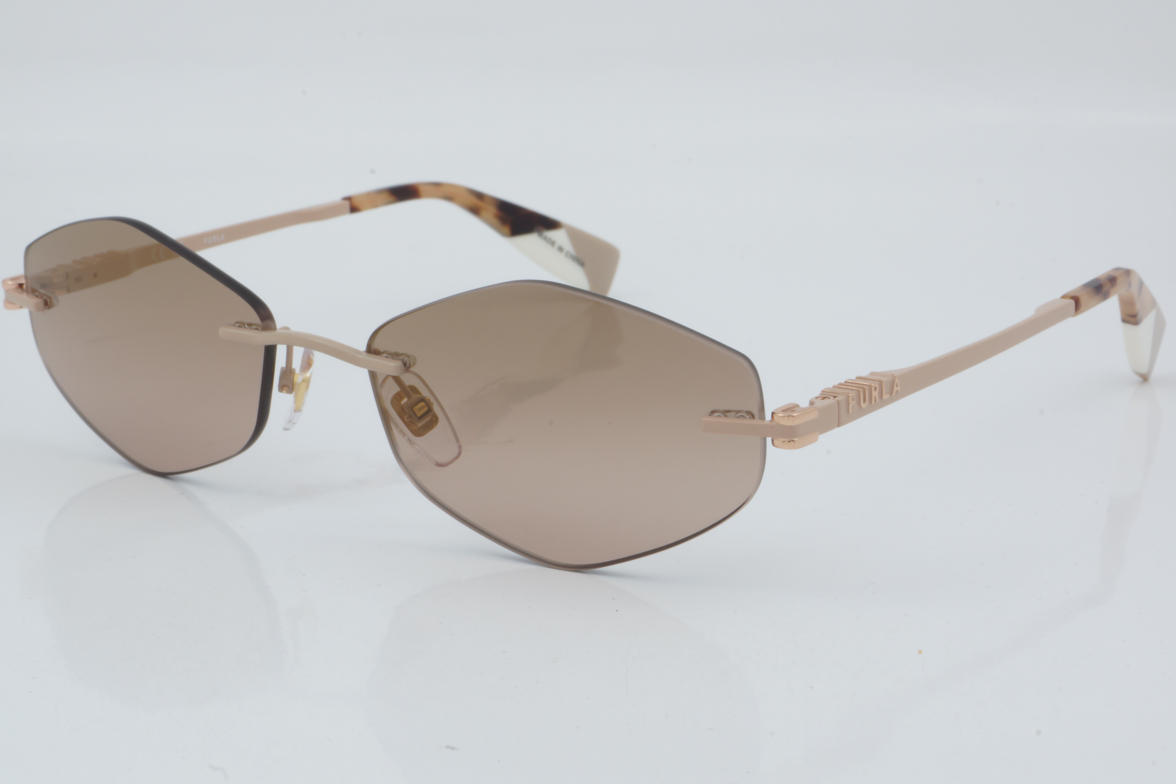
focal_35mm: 82
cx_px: 588
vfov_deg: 16.6
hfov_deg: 24.6
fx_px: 2695
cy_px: 392
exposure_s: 1/4
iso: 100
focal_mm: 55
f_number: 29
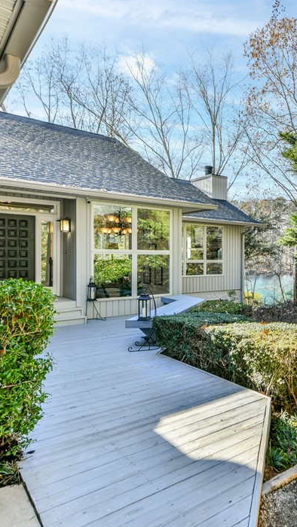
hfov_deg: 39.5
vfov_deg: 71.9
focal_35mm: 26
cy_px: 268
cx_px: 293
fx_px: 364
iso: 400
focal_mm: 16
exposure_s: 1/200
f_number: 8
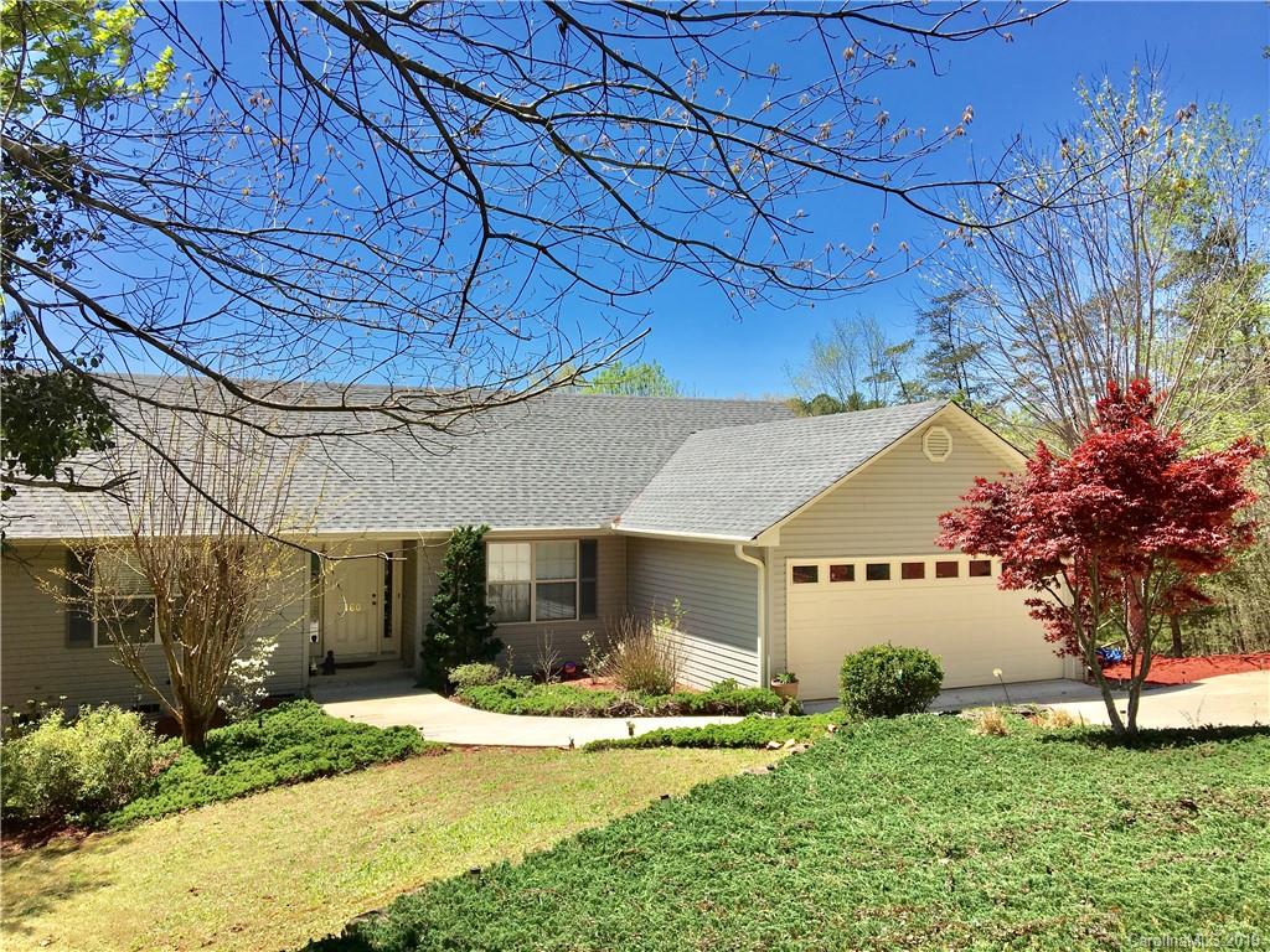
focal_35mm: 29
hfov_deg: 61.7
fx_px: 1064
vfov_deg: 48.2
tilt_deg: +1.8
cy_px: 476
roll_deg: -0.4
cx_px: 635
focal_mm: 4.15
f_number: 2.2
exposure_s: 1/1326
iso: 25
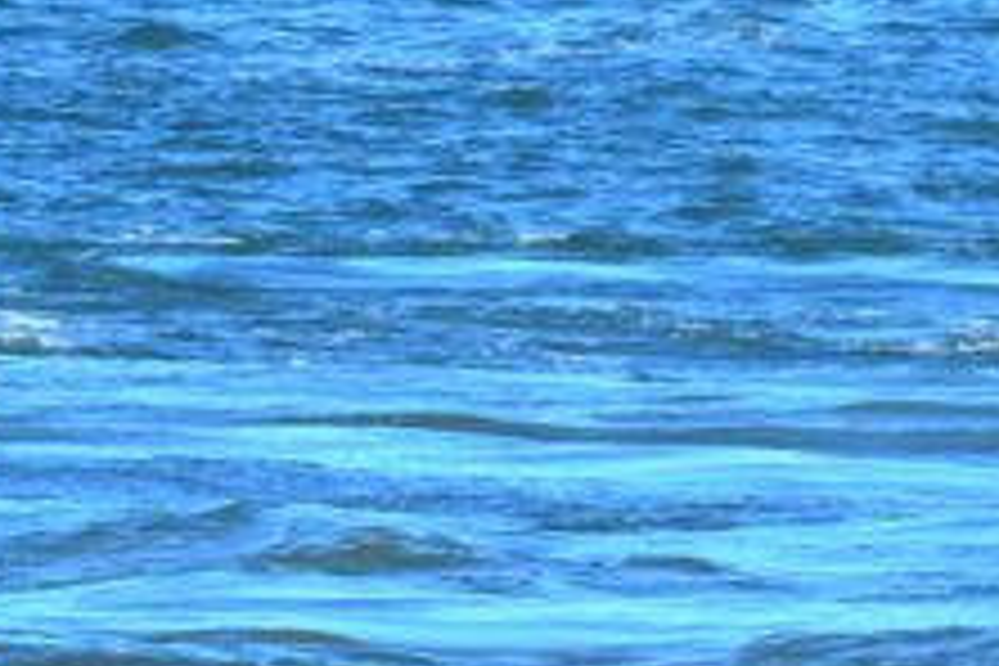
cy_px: -574
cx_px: 1737
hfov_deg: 1.2
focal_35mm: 1664
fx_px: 46172
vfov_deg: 0.8
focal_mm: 240
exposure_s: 1/160
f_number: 20
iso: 400
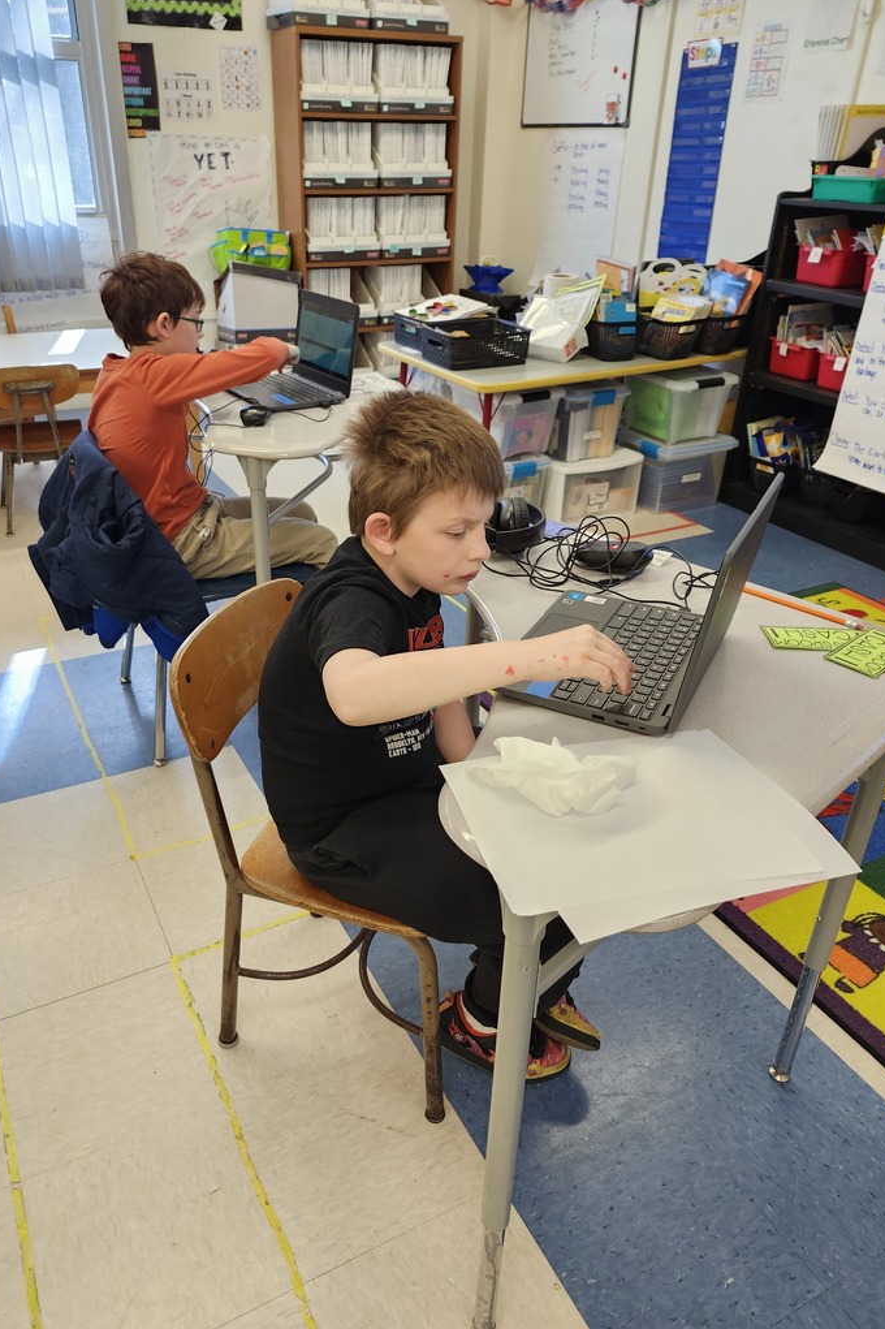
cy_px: 664
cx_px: 402
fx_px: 886
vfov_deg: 73.8
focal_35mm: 24
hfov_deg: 53.0
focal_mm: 5.54
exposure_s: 1/120
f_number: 1.8
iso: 200
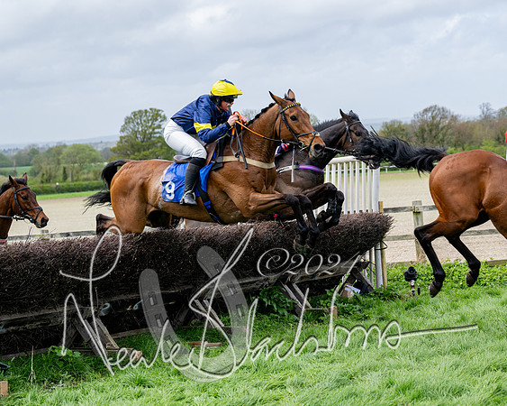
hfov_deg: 21.2
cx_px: 299
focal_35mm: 90
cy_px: 220
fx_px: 1352
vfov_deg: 17.0
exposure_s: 1/1600
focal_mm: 70
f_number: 4
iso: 400
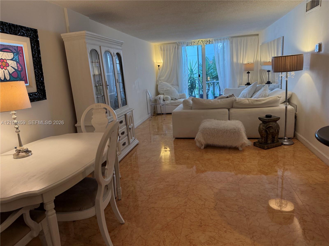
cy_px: 123
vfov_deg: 56.8
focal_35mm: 24
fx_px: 228
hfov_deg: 71.6
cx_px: 164
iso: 200
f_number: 1.78
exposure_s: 1/189
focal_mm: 6.76
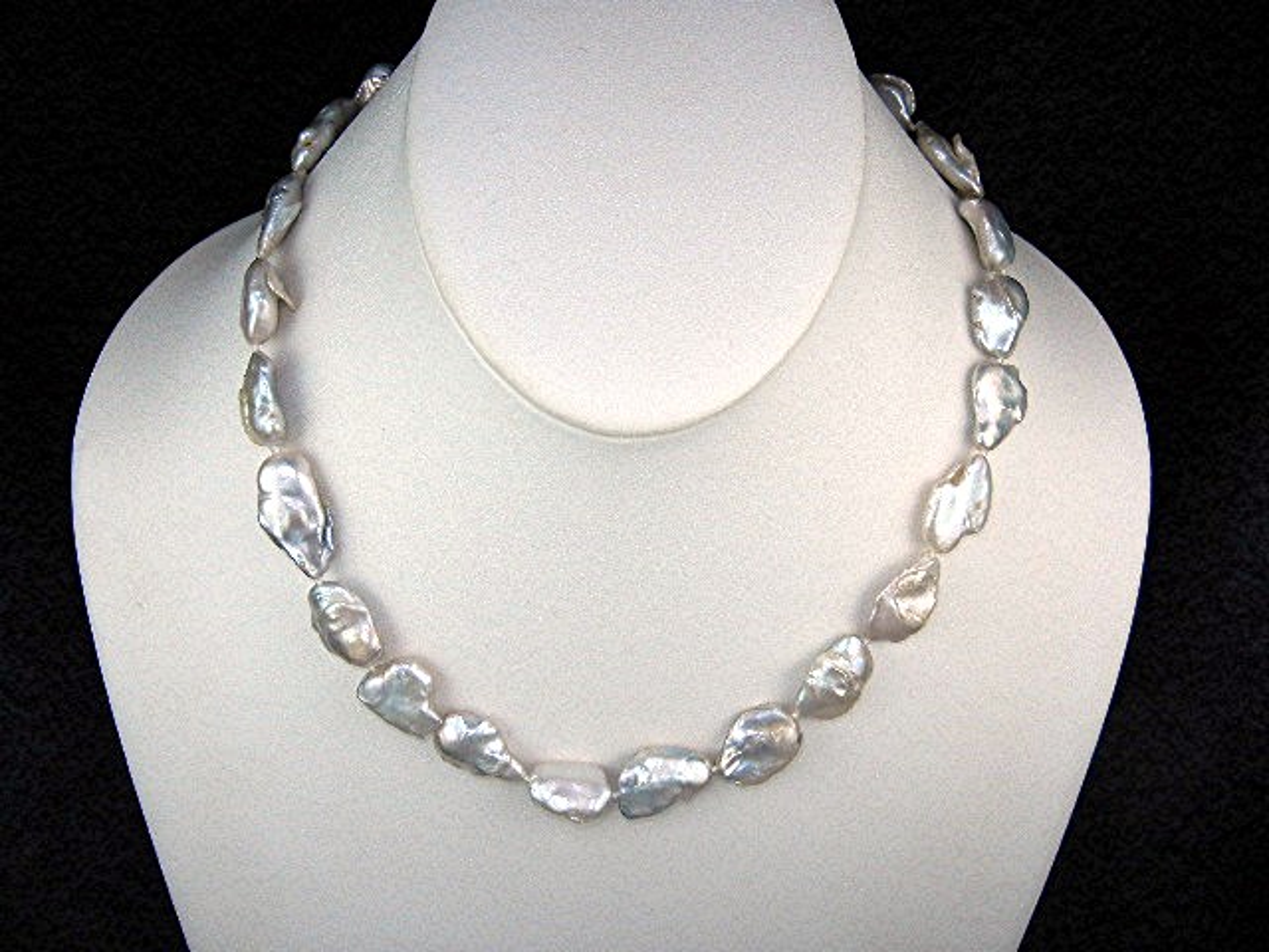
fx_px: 1246
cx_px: 634
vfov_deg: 41.8
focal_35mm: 34
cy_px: 476
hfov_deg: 54.0
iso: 164
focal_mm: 6.2
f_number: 7.2
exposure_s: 1/30
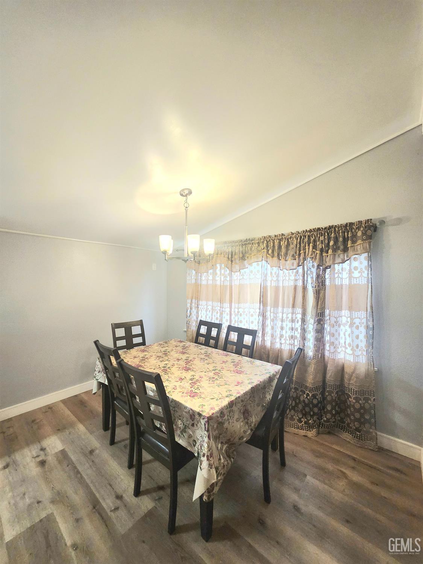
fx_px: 212
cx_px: 212
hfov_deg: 89.9
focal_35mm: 13
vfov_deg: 106.2
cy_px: 282
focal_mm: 1.74
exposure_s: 1/60.2
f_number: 2.2
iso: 250
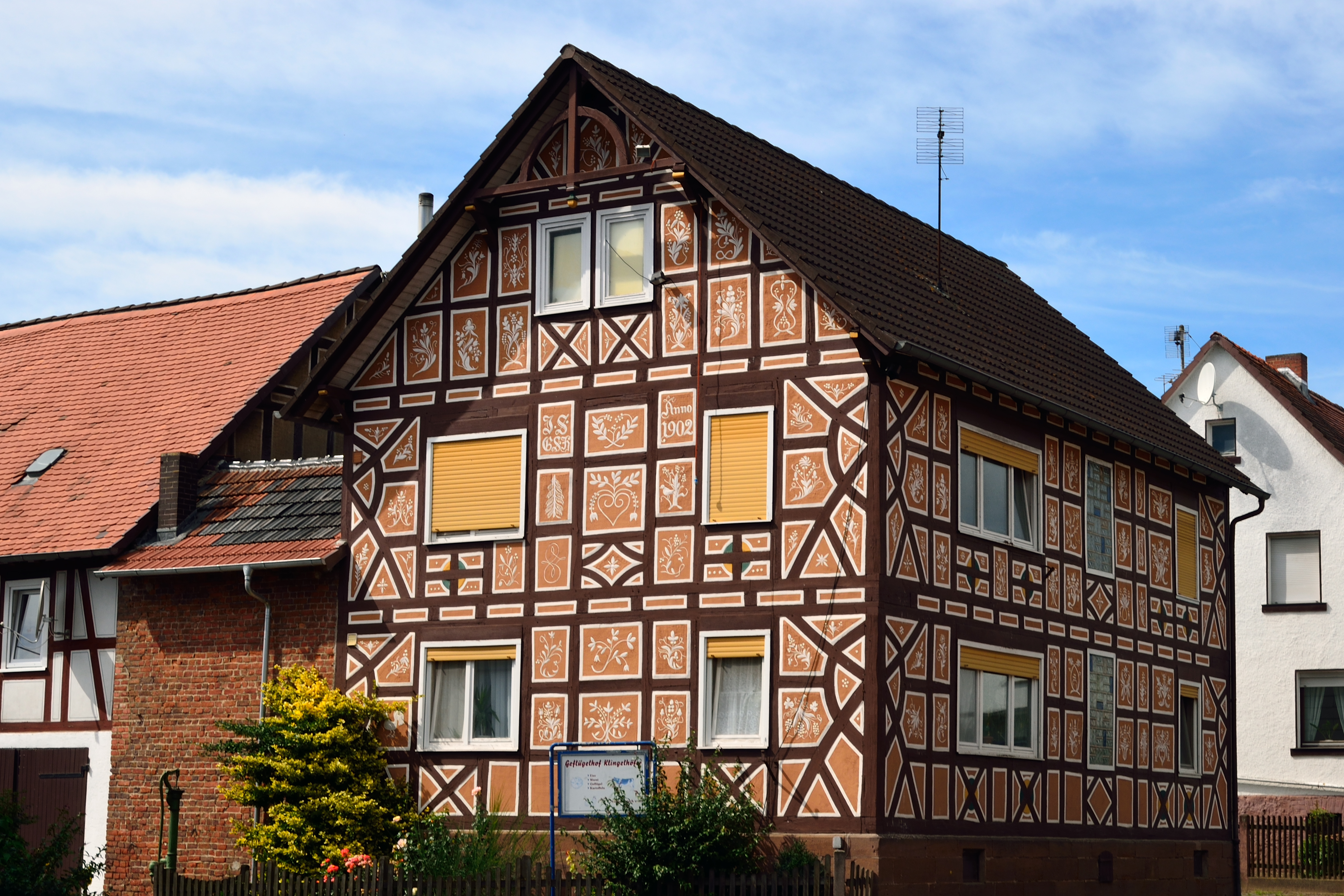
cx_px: 738
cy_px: 521
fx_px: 2299
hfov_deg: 32.6
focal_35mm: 62
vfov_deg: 22.0
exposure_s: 1/160
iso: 100
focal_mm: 35
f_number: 11
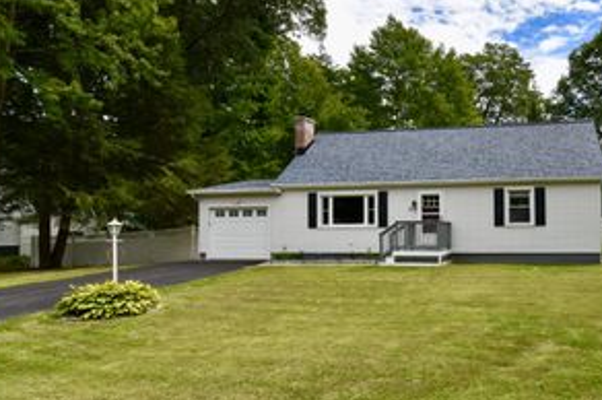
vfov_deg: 52.8
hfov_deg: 68.7
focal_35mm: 24
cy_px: 228
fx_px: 401
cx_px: 456
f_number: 13
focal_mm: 14
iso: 800
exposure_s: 1/640
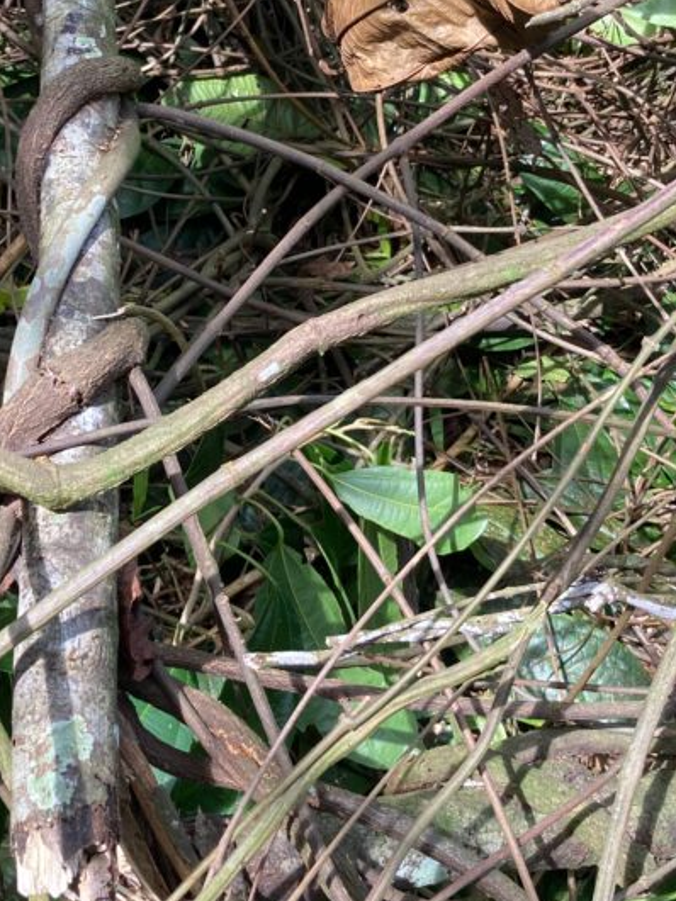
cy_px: 288
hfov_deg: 26.4
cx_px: 107
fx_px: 1407
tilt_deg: -46.2
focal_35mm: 54
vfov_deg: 35.2
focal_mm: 3.99
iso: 20
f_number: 1.8
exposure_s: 1/242
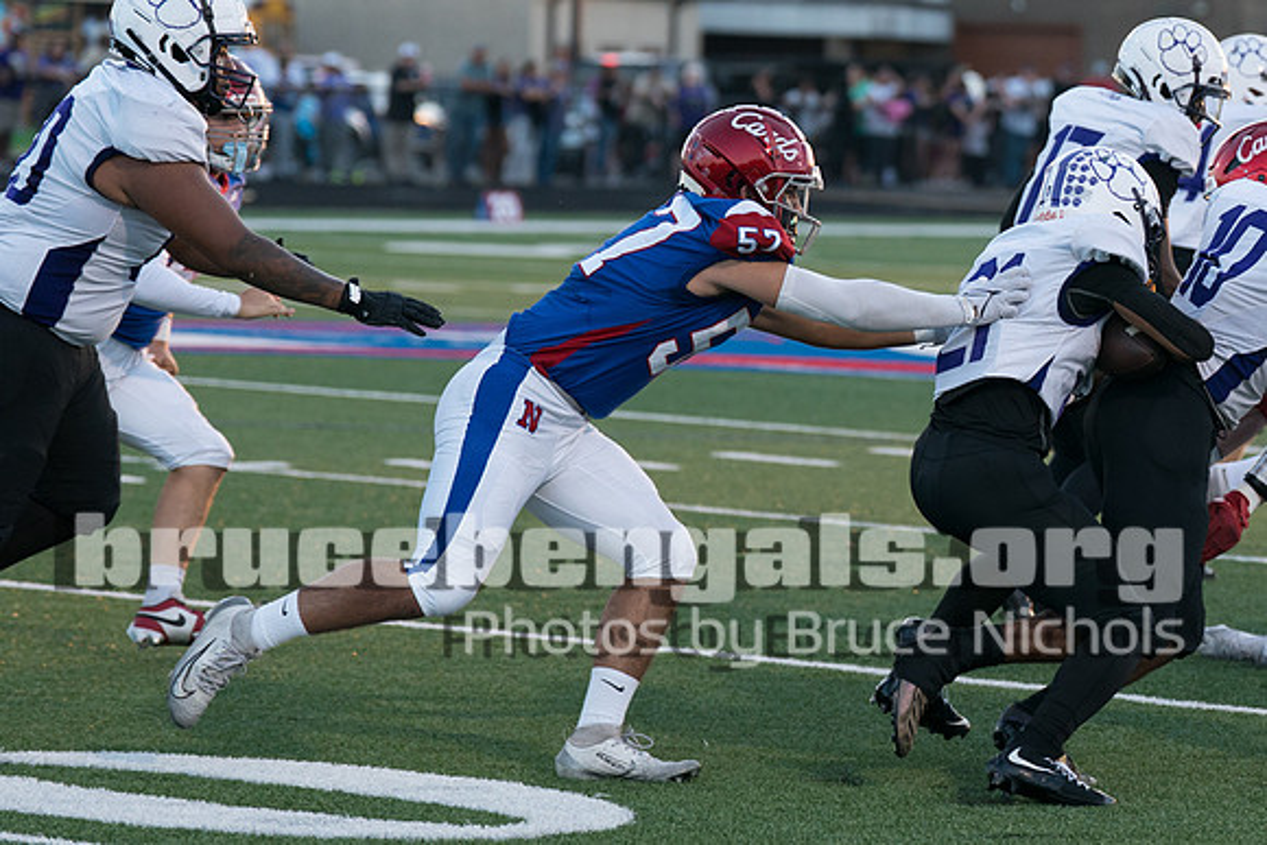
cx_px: 1019
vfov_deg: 6.5
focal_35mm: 211
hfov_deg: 9.7
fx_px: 7413
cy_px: 340
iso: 800
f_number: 2.8
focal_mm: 113
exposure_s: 1/1000
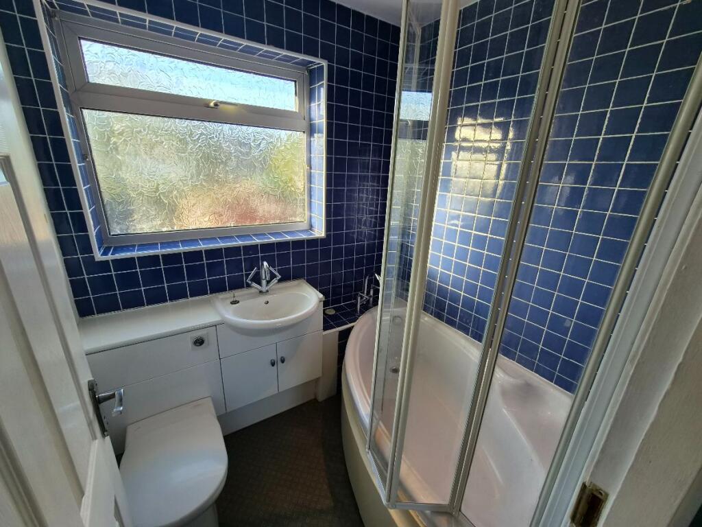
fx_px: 264
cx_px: 351
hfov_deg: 106.2
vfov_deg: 89.9
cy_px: 264
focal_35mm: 13
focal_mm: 2.2
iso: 50
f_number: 2.2
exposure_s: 1/116
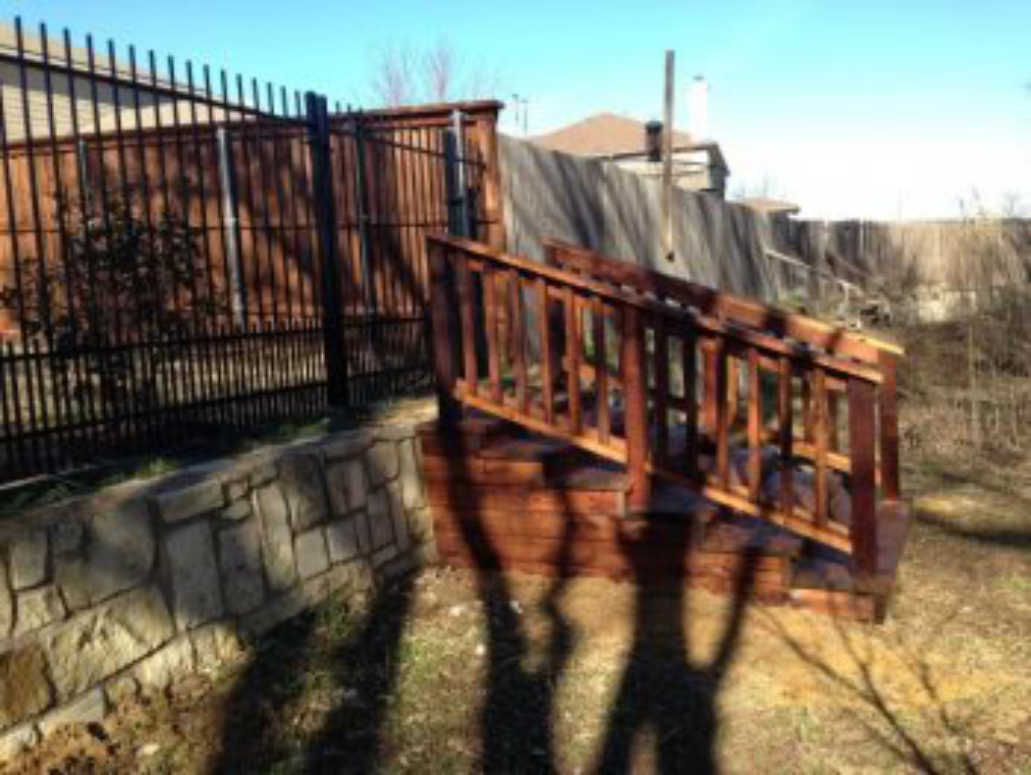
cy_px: 388
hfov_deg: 55.3
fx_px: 984
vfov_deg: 43.0
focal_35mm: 33
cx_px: 516
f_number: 2.4
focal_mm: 4.1
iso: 50
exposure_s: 1/559
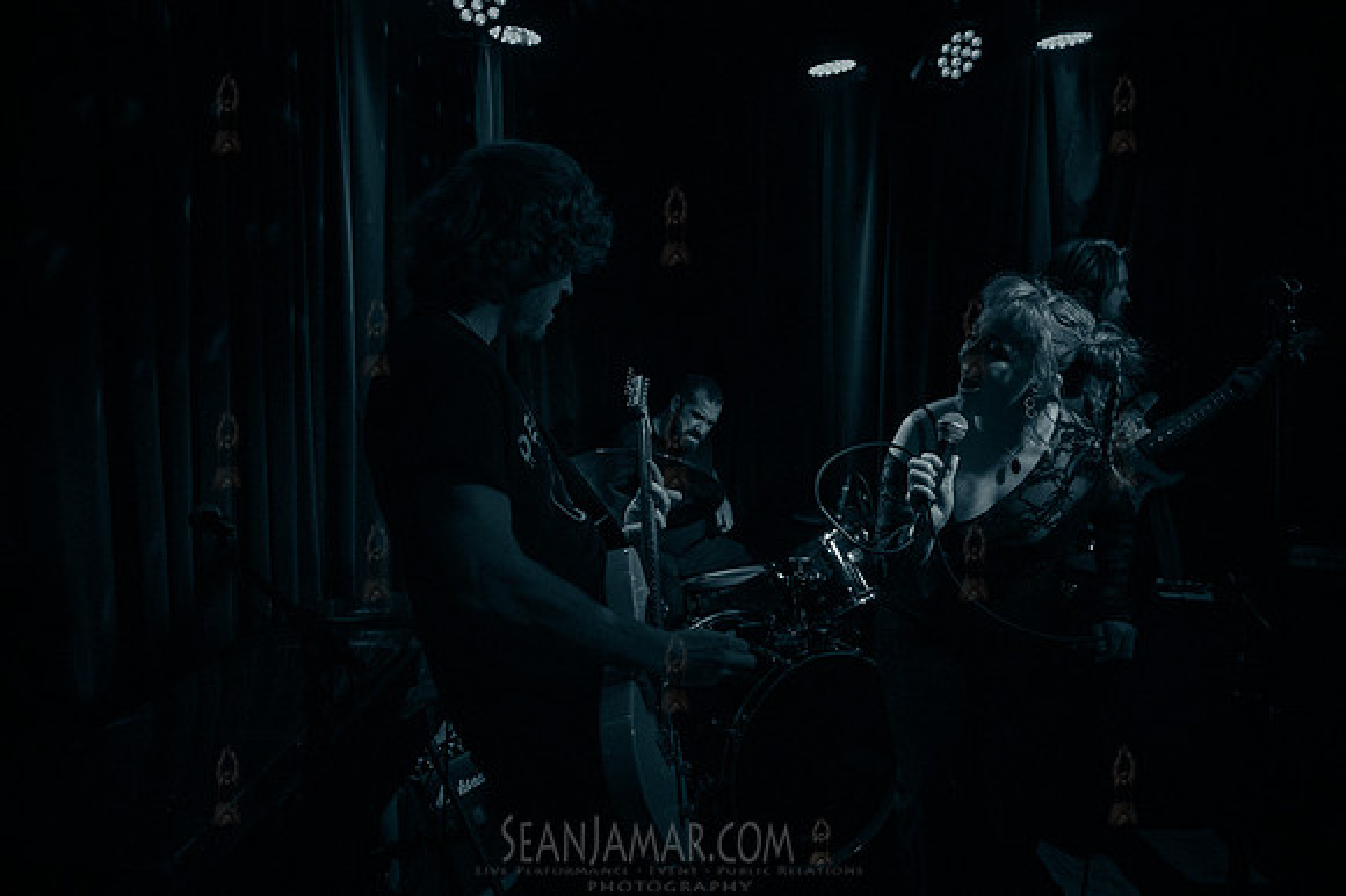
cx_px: 673
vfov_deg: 53.1
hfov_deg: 73.8
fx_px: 897
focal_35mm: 24
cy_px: 448
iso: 8000
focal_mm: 24
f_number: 3.5
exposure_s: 1/400
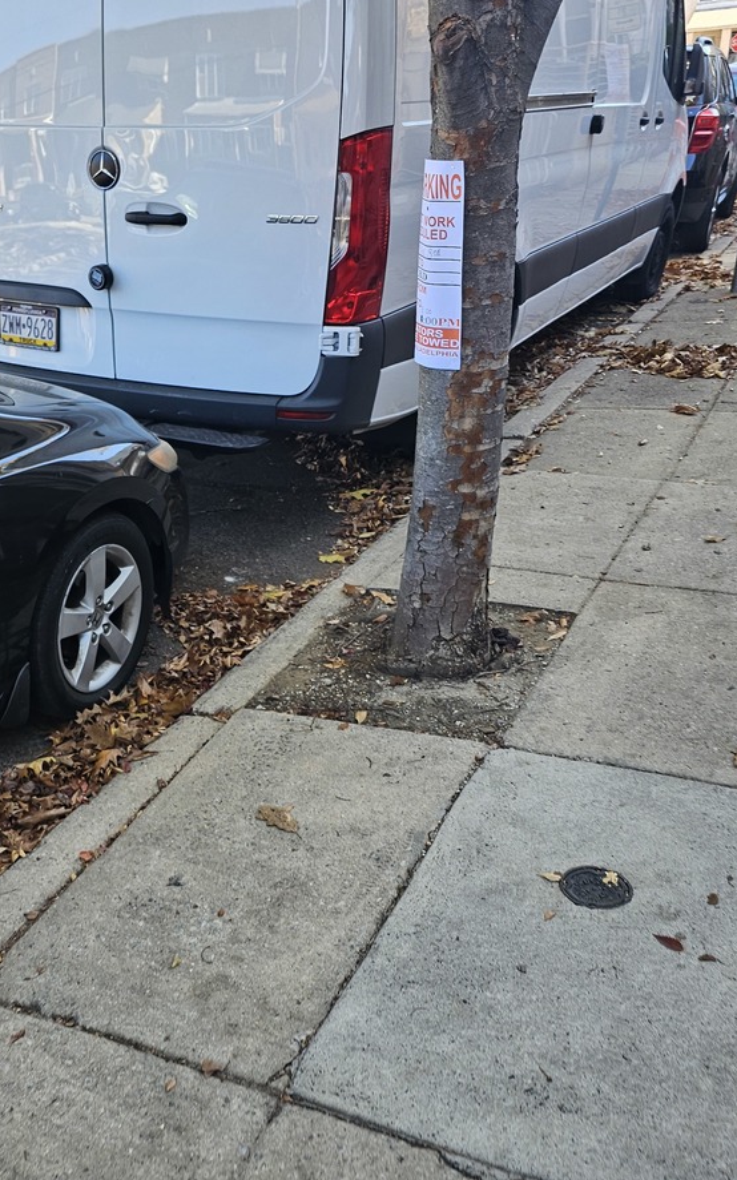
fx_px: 1061
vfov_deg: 57.4
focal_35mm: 33
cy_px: 745
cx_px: 193
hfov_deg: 37.5
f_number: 1.7
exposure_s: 1/180
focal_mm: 6.3
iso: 50
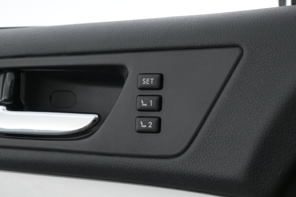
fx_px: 617
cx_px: 148
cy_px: 98
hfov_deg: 27.0
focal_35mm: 75
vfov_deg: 18.2
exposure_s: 1/80
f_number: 6.3
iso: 4500
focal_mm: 50
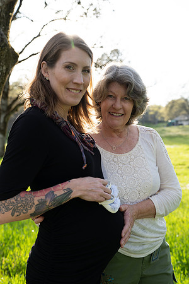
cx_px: 94
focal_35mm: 38
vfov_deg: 50.7
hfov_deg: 35.1
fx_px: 299
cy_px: 142
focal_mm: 38
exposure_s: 1/250
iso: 200
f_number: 4
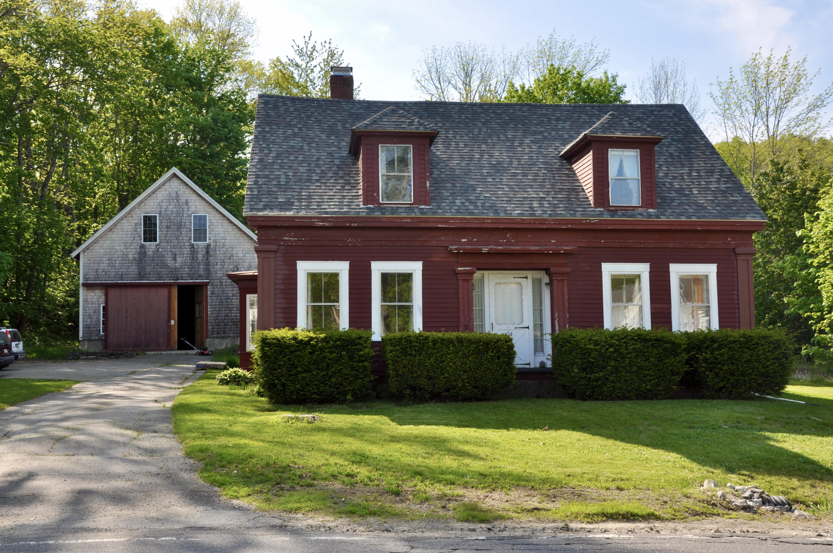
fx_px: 867
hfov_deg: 51.3
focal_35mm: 38
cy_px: 276
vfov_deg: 35.4
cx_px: 416
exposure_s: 1/200
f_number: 10
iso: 200
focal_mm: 25
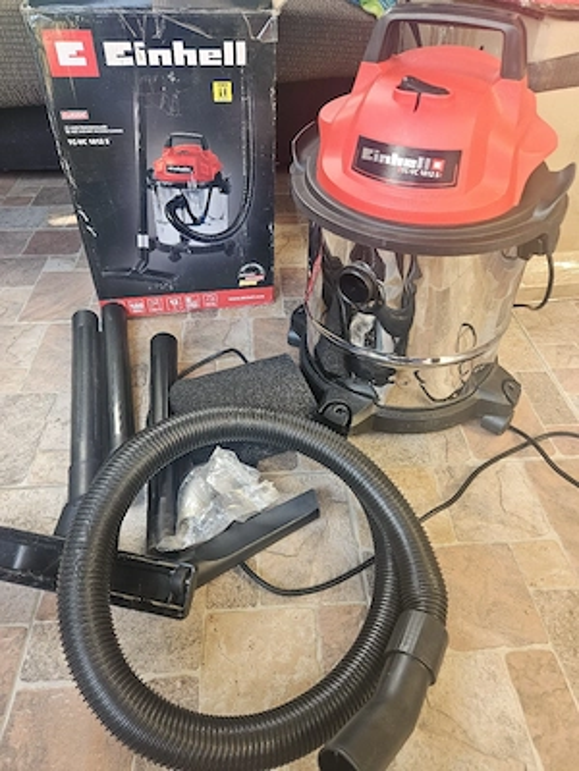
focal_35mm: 23
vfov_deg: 73.9
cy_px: 386
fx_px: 513
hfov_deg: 58.9
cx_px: 290
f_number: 1.8
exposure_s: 1/101
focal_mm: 5.4
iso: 125
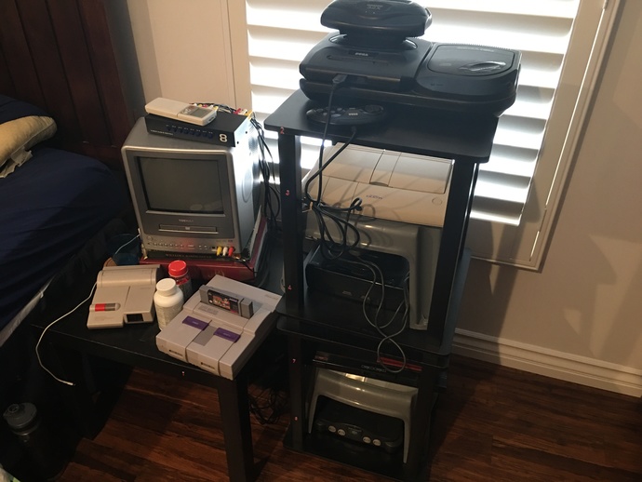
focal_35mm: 29
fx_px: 538
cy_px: 241
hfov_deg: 61.6
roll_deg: -1.1
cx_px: 321
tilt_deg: -35.5
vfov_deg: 48.3
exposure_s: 1/10
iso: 80
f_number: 2.2
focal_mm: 4.15
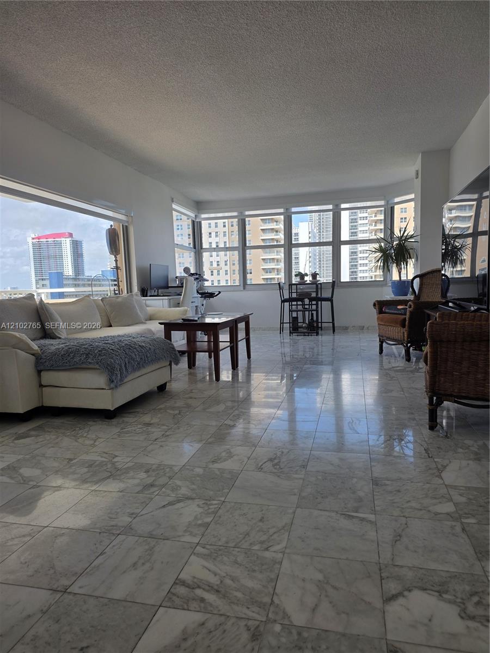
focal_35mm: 23
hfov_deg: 58.9
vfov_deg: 73.9
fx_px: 434
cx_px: 245
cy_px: 326
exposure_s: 1/359
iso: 25
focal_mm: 6.25
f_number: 1.7
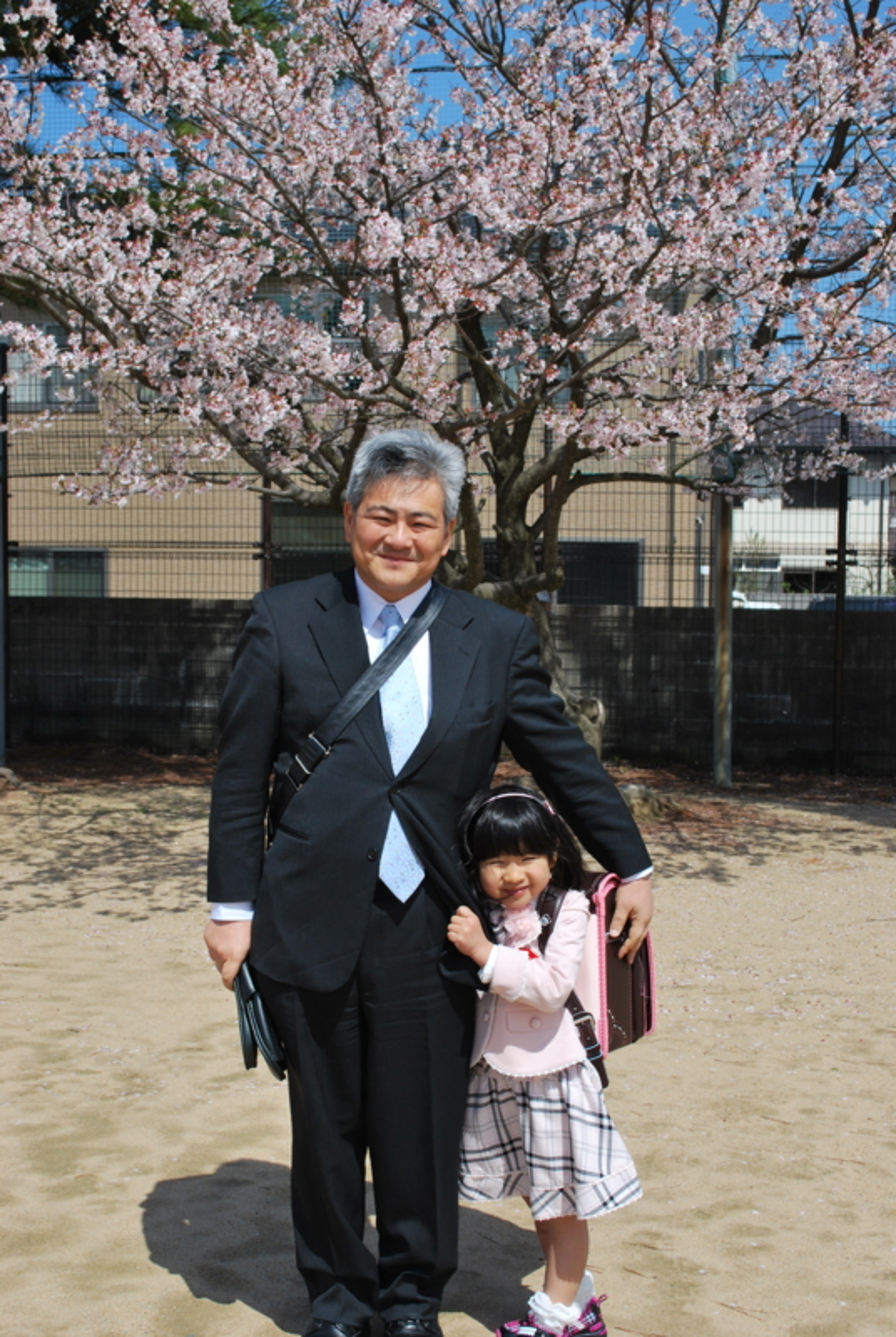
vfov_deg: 41.1
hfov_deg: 28.2
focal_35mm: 48
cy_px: 668
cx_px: 448
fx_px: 1786
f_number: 8
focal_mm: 32
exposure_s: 1/250
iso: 100
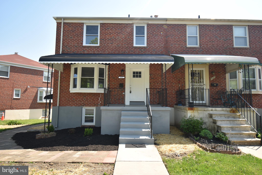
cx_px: 131
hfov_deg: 81.2
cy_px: 88
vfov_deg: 59.5
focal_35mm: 21
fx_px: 153
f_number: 5.6
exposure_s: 1/200
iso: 100
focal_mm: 14
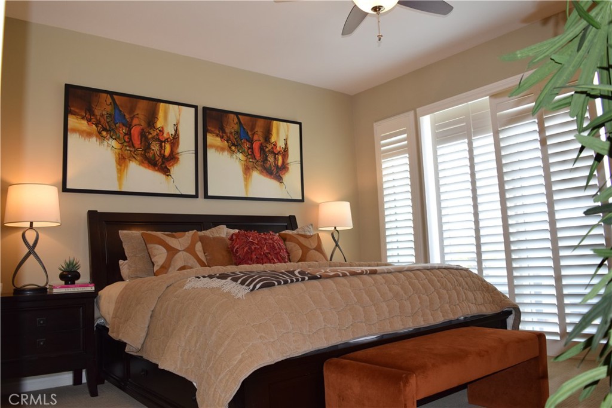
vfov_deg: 47.9
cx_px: 306
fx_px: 459
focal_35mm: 27
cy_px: 204
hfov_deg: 67.4
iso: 560
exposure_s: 1/125
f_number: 5.6
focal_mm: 18
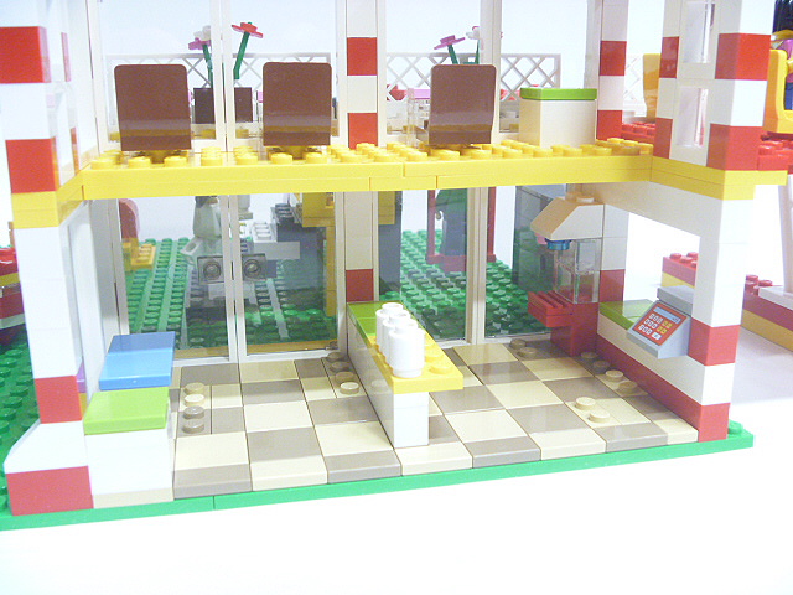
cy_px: 298
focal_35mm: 35
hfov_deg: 52.6
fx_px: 802
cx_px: 396
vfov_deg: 40.7
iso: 400
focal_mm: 6.3
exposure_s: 1/8
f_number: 3.5
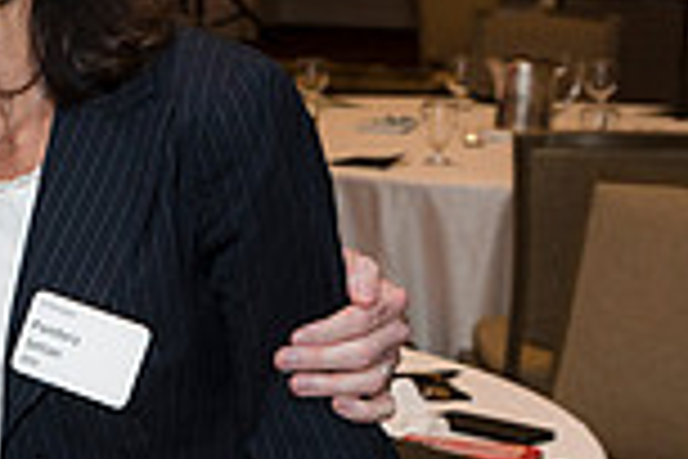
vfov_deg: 9.5
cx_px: -594
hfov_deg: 12.8
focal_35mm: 144
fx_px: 2752
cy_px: 106
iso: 800
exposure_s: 1/125
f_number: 5.6
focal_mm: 38
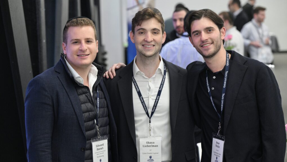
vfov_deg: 12.7
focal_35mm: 95
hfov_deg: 22.4
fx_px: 723
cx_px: 144
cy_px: 85
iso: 4000
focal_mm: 90
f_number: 3.5
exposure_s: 1/250
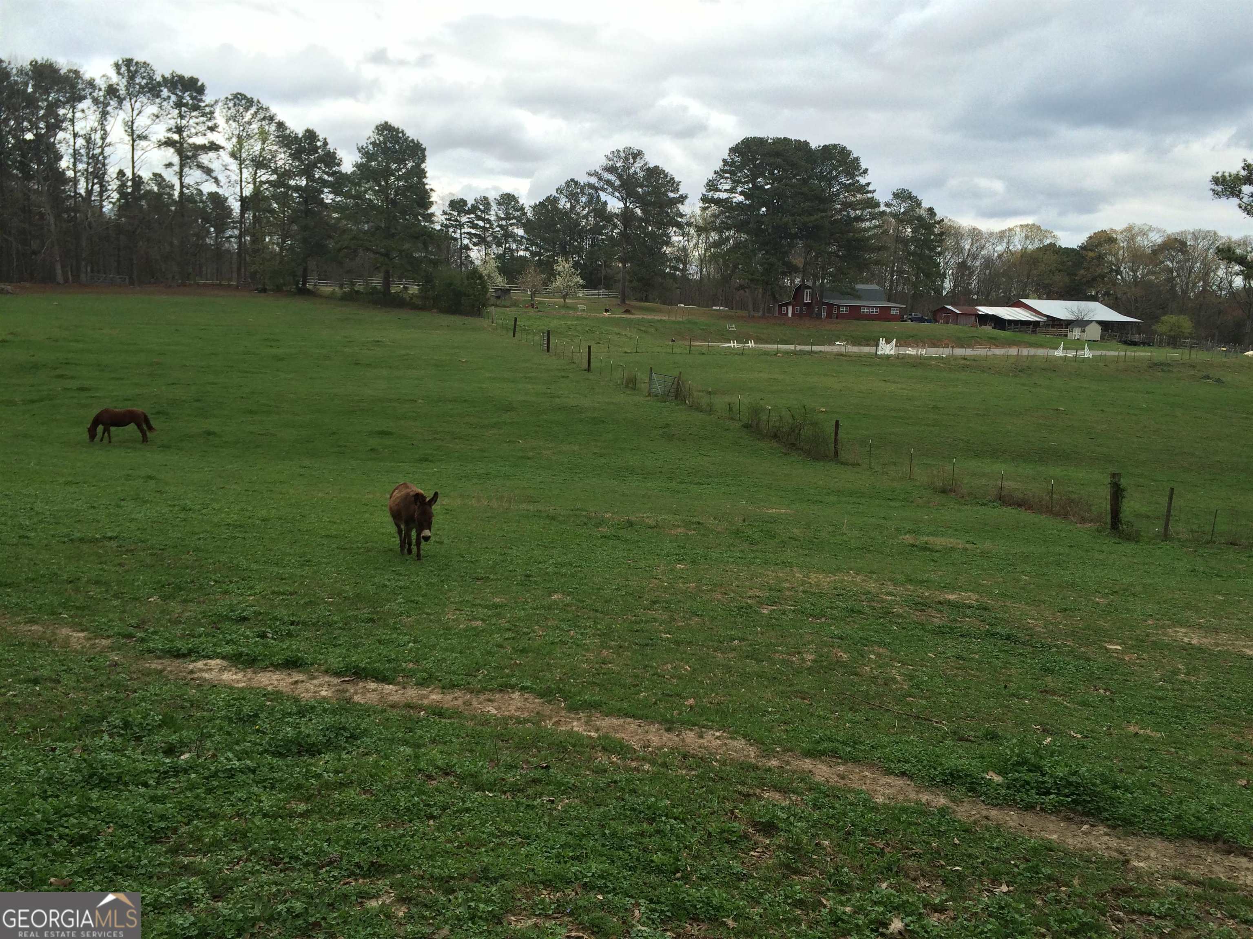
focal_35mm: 29
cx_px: 626
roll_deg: +1.9
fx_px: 1050
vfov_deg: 48.2
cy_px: 470
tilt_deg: -9.3
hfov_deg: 61.7
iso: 32
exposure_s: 1/720
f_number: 2.2
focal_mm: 4.15
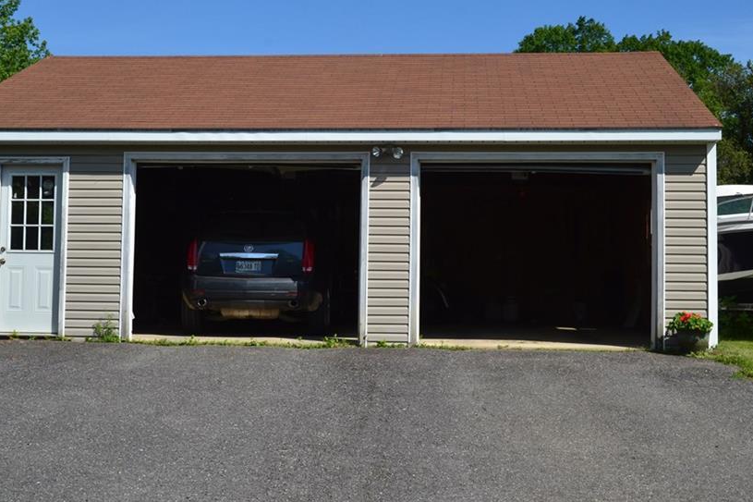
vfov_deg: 27.5
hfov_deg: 40.3
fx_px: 1025
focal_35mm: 49
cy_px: 212
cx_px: 368
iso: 400
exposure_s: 1/500
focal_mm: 26
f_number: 11
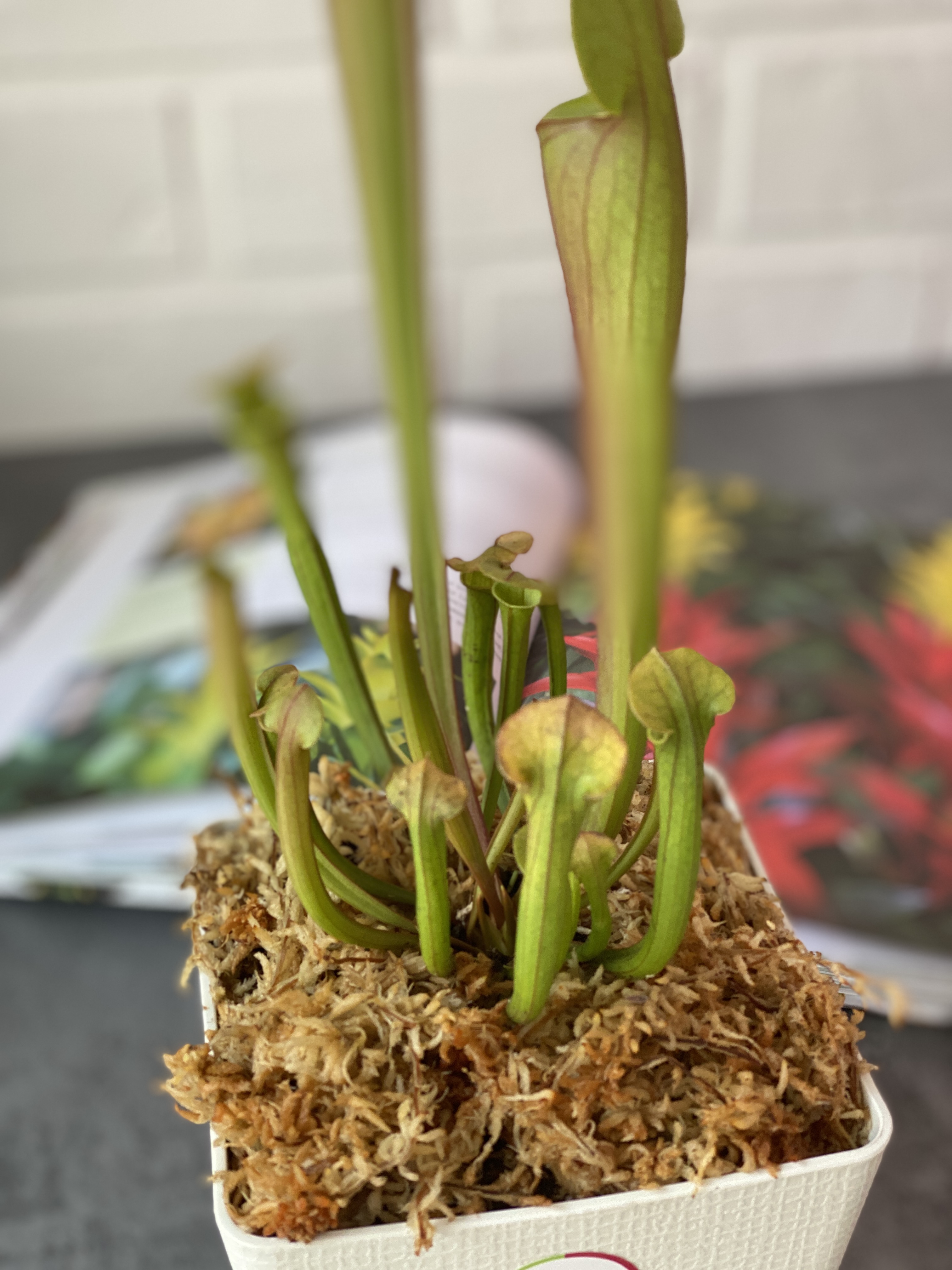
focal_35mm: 52
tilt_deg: -32.8
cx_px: 476
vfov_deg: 36.8
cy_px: 635
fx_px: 1907
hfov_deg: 28.0
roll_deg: +0.0
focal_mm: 6
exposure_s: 1/122
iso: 100
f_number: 2
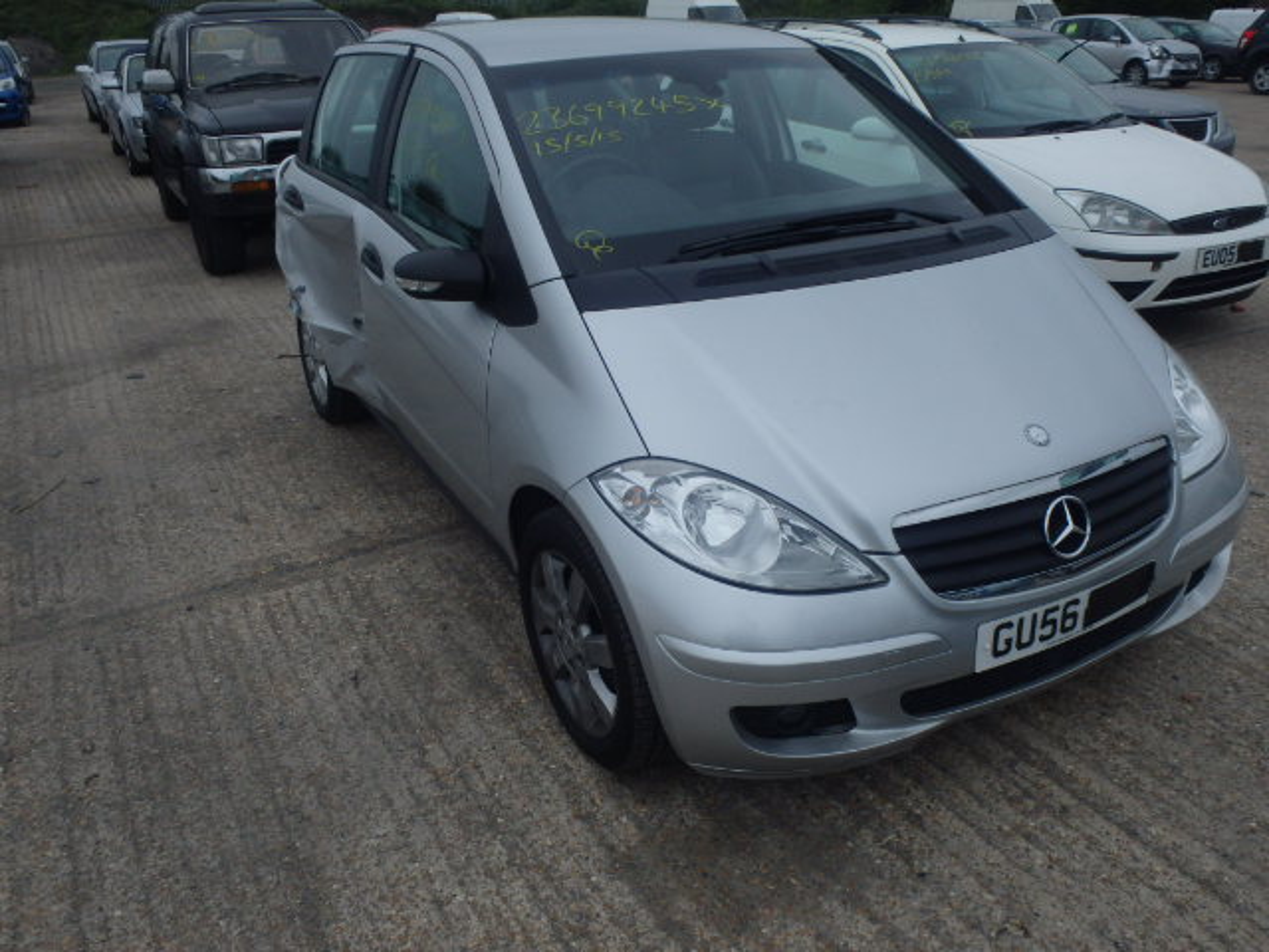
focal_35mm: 28
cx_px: 634
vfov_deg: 49.7
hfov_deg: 63.4
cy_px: 476
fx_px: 1026
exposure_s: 1/800
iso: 200
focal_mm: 5
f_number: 3.9
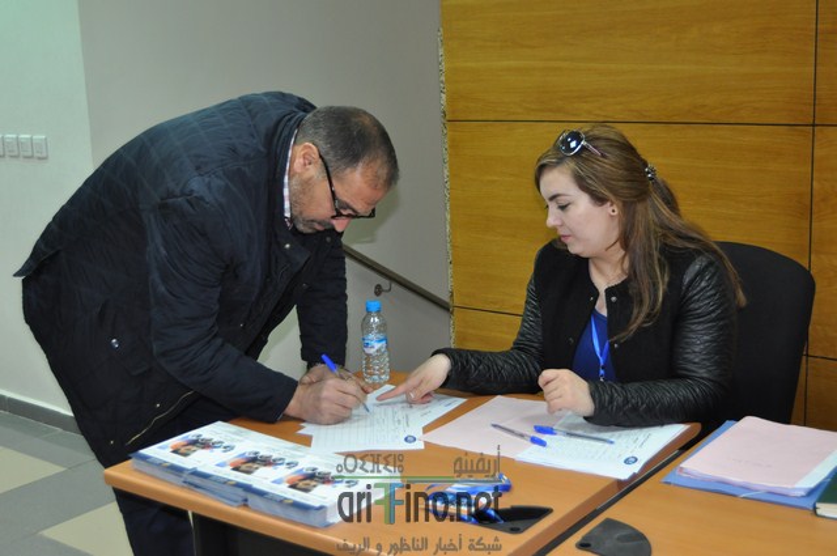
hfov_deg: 41.2
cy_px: 278
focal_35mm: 48
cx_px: 418
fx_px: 1115
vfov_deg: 28.0
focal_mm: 32
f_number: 4.5
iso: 800
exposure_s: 1/60
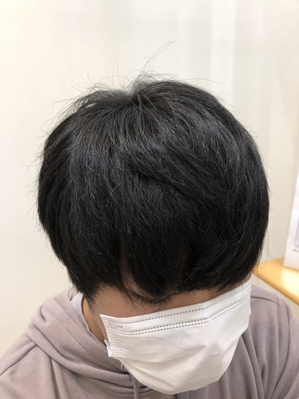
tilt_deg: -16.1
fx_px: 322
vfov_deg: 63.4
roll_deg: +2.3
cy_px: 200
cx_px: 150
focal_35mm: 28
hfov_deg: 49.7
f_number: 1.8
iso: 50
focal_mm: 4
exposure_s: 1/17
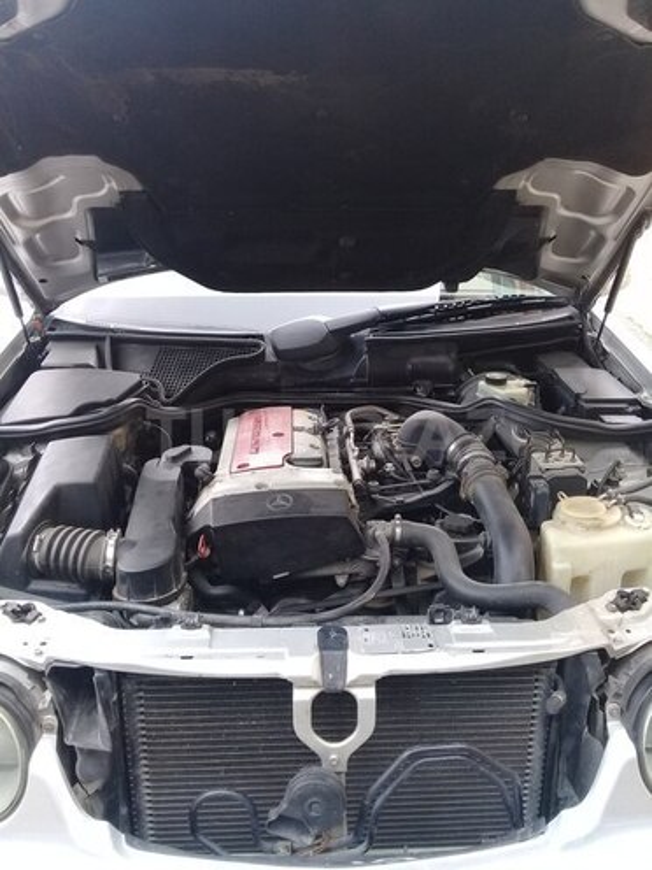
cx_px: 326
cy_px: 435
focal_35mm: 31
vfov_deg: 58.4
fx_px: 779
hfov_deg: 45.4
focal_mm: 3.3
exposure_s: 1/100
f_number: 2.2
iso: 50
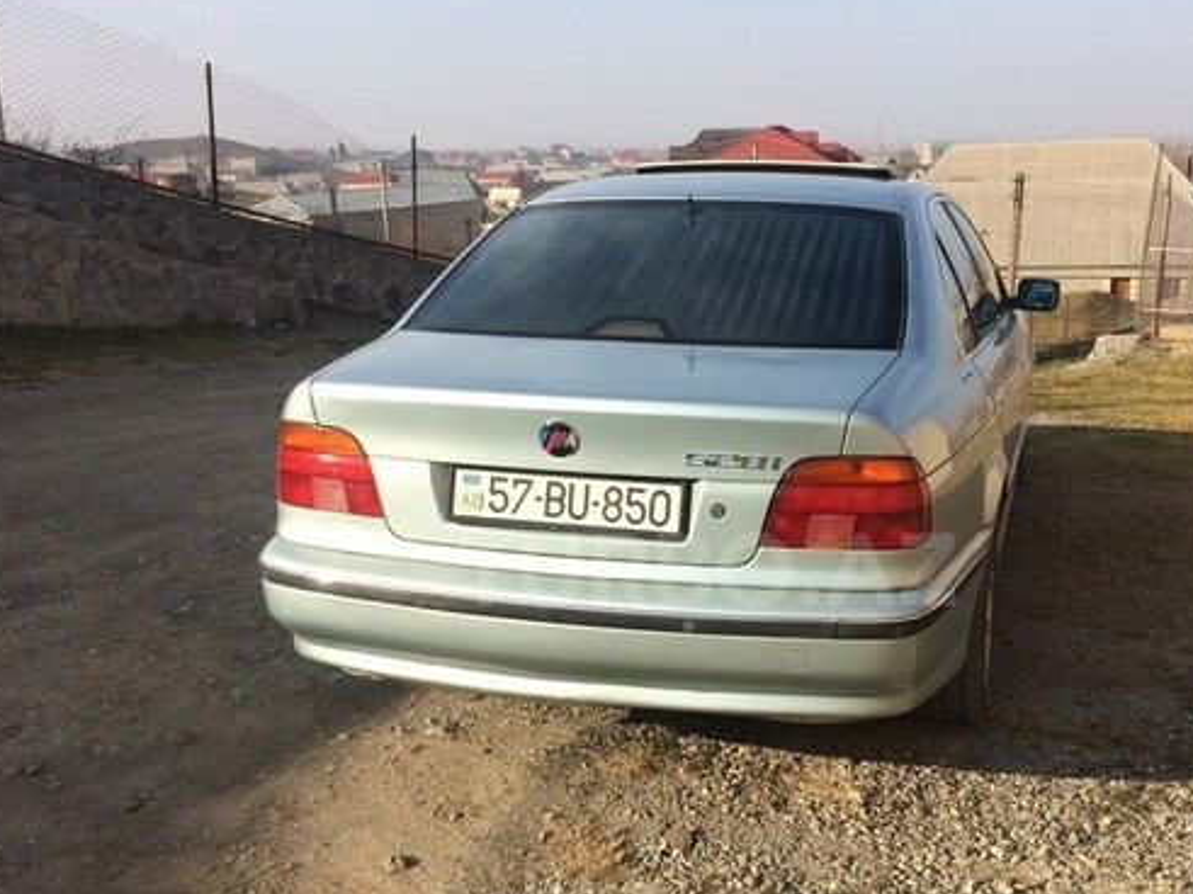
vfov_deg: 36.5
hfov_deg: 47.6
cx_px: 707
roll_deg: +2.5
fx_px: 1344
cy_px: 570
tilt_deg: -17.9
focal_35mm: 39
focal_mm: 4.15
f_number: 2.2
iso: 32
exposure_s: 1/1580
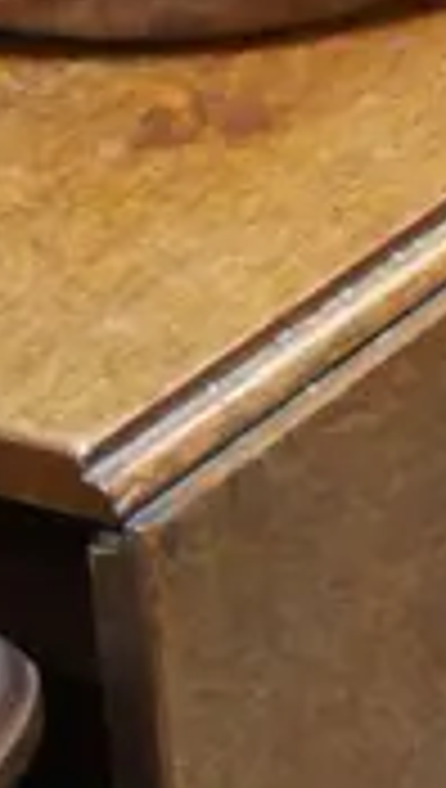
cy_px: 594
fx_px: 3726
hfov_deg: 6.8
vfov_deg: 12.0
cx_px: 676
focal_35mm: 178
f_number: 3.5
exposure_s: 1/60
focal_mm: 14
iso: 640
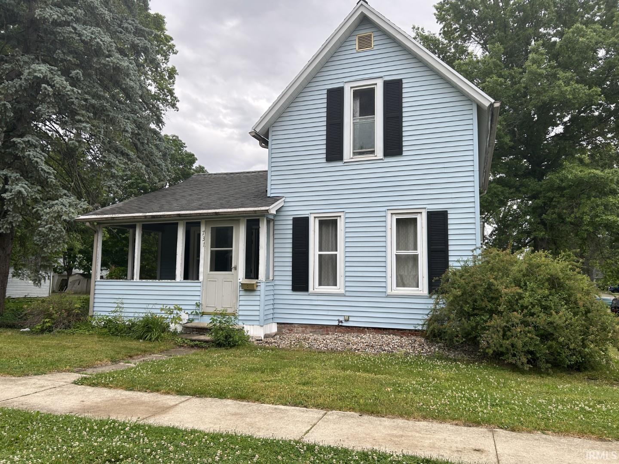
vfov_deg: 53.1
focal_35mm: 26
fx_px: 465
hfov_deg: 67.3
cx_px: 310
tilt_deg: +5.6
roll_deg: +0.4
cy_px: 232
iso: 50
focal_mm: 5.7
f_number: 1.5
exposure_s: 1/974
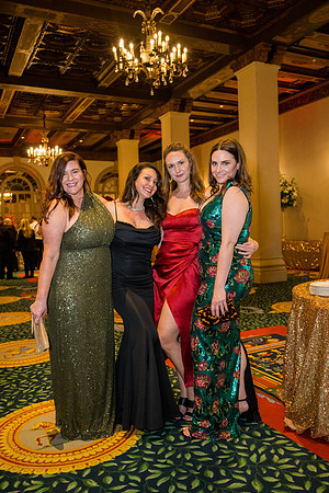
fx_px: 411
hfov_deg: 43.6
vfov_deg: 61.9
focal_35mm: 30
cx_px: 164
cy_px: 246
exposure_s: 1/125
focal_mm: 30
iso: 2500
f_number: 3.2
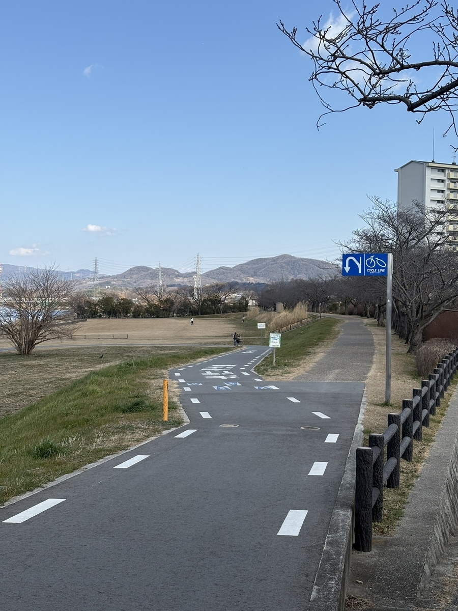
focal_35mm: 52
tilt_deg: -0.3
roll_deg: -0.2
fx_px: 917
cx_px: 229
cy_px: 306
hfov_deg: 28.0
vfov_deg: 36.8
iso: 40
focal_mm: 5.96
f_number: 1.6
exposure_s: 1/3125
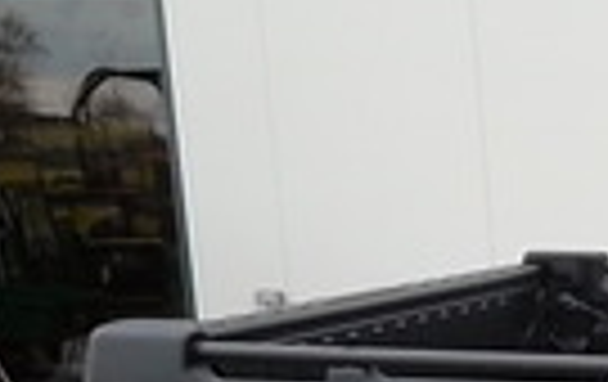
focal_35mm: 115
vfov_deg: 11.2
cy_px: 476
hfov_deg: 15.3
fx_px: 1910
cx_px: 1135
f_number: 3.5
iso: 80
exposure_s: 1/70
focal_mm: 4.9
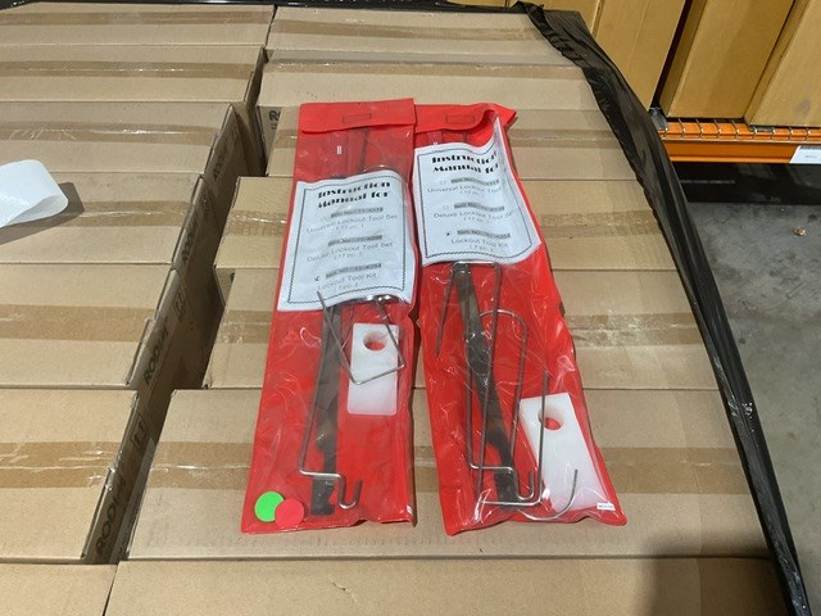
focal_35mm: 29
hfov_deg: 61.7
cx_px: 410
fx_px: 688
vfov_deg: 48.2
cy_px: 308
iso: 100
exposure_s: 1/50
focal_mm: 3
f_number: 1.8
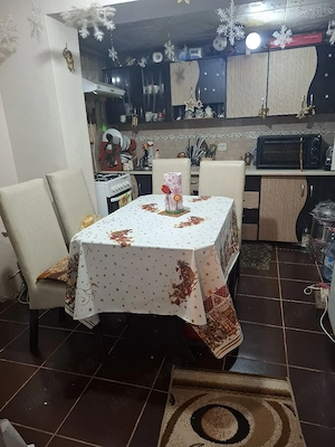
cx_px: 168
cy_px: 224
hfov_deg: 58.9
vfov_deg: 73.9
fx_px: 297
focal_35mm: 23
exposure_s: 1/33
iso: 320
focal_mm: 5.54
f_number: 1.8
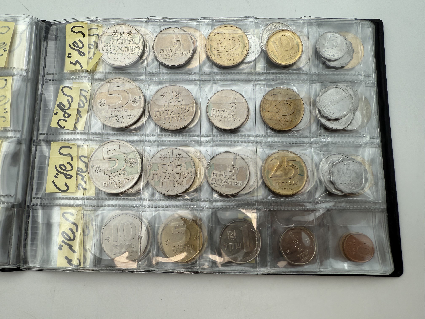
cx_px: 212
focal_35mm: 24
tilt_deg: -80.4
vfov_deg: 56.8
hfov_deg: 71.6
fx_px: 295
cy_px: 160
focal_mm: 2.22
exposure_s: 1/280
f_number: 2.2
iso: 40
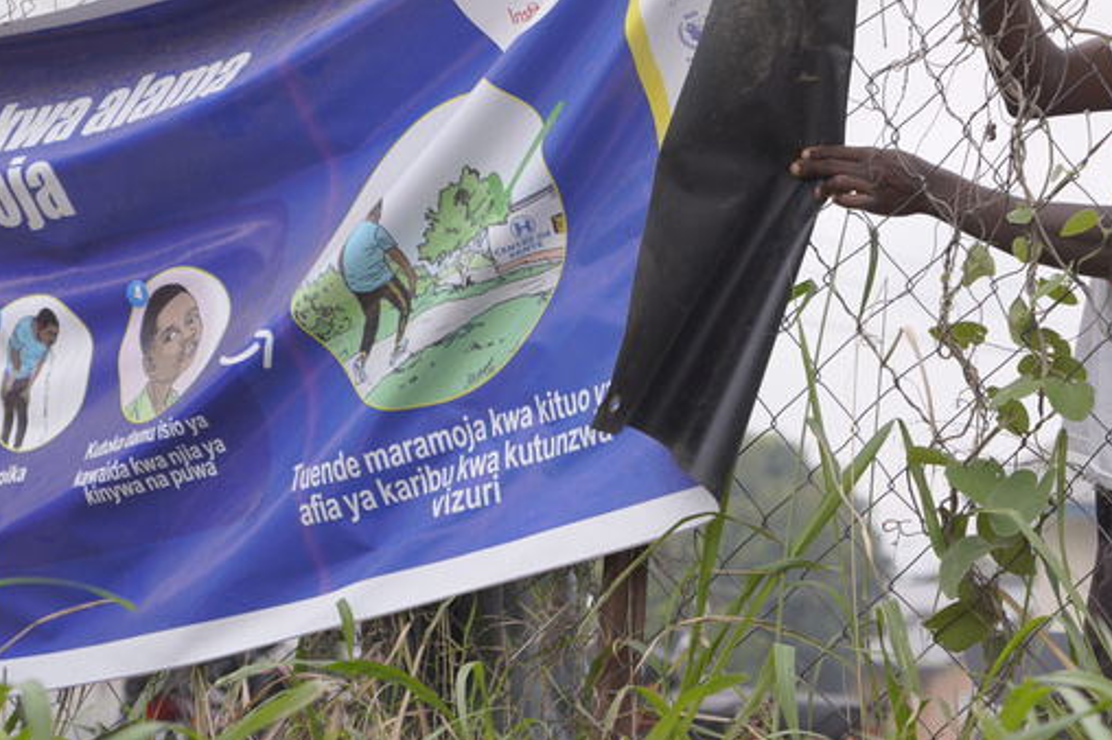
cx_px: 891
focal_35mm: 127
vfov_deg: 10.7
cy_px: 11
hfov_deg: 16.0
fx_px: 3920
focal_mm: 63
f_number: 4.5
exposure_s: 1/320
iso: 125
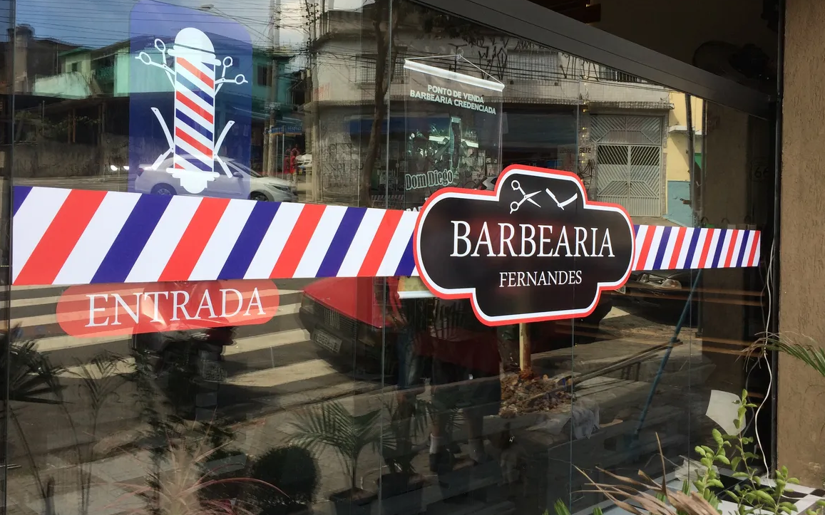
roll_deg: -2.3
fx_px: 764
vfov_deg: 37.3
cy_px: 240
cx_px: 420
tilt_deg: -2.0
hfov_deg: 56.7
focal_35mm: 34
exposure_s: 1/398
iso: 32
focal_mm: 4.15
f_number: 2.2
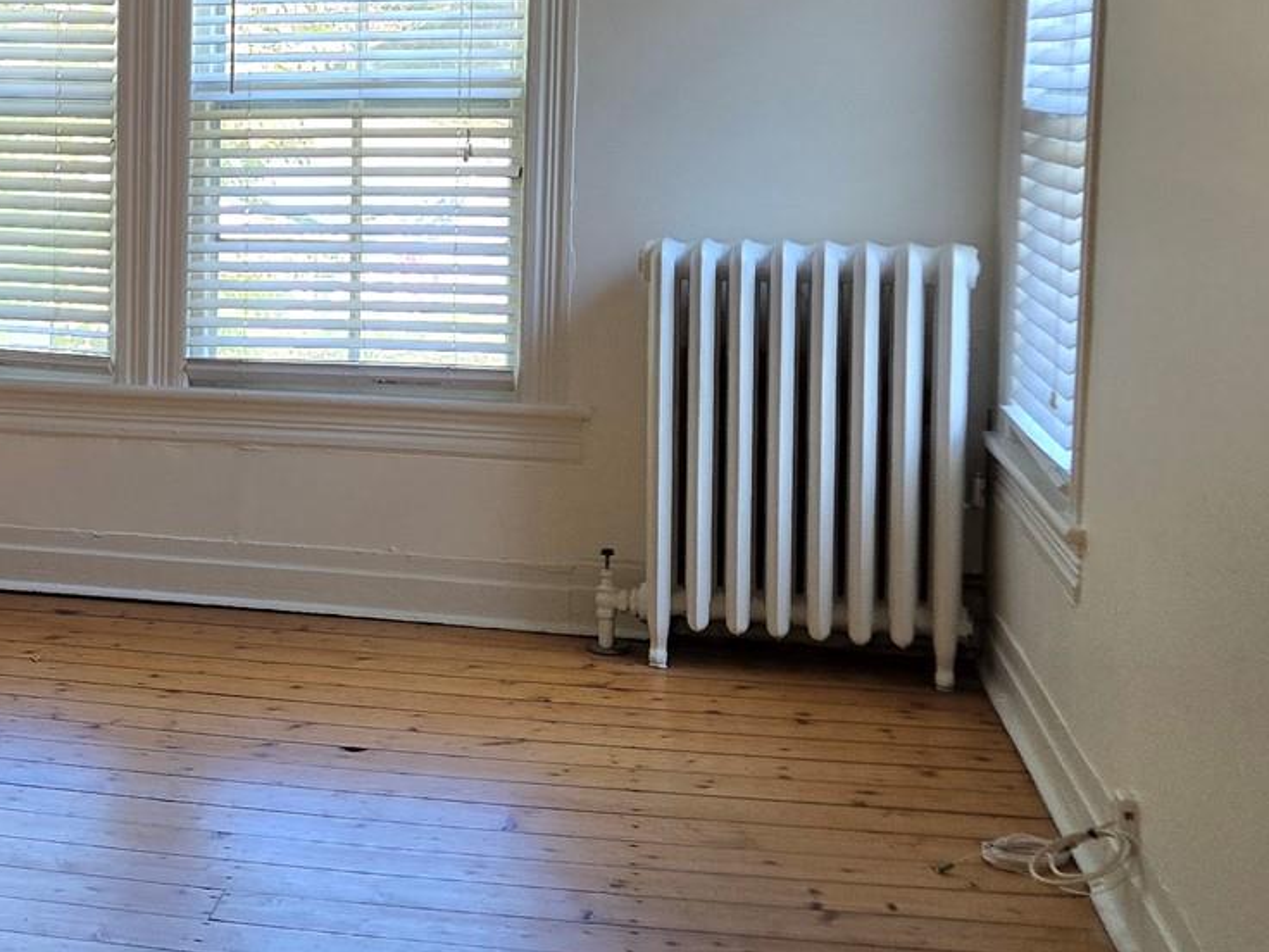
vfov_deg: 22.8
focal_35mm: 64
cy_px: 266
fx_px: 2346
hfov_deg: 28.4
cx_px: 0
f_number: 1.8
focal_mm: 5.4
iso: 125
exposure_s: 1/120
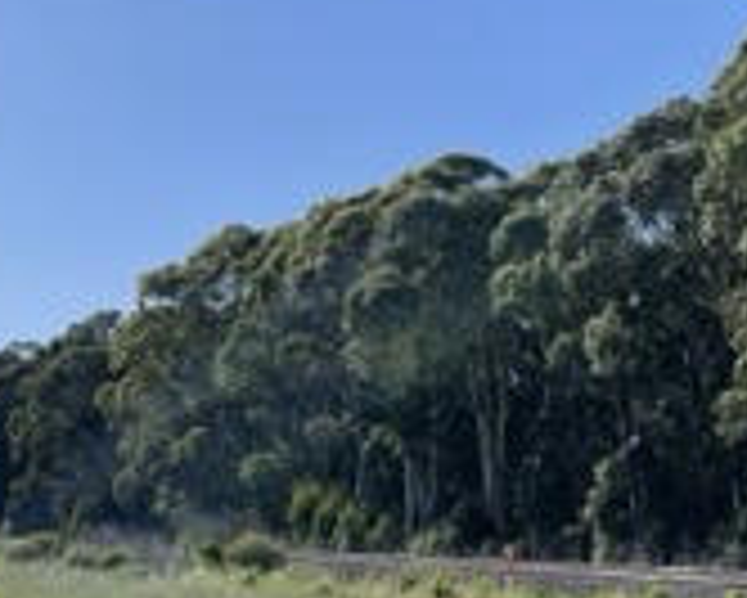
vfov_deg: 23.6
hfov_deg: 30.4
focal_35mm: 61
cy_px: 643
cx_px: 184
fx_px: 1349
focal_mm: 4.2
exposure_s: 1/3509
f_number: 1.6
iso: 32
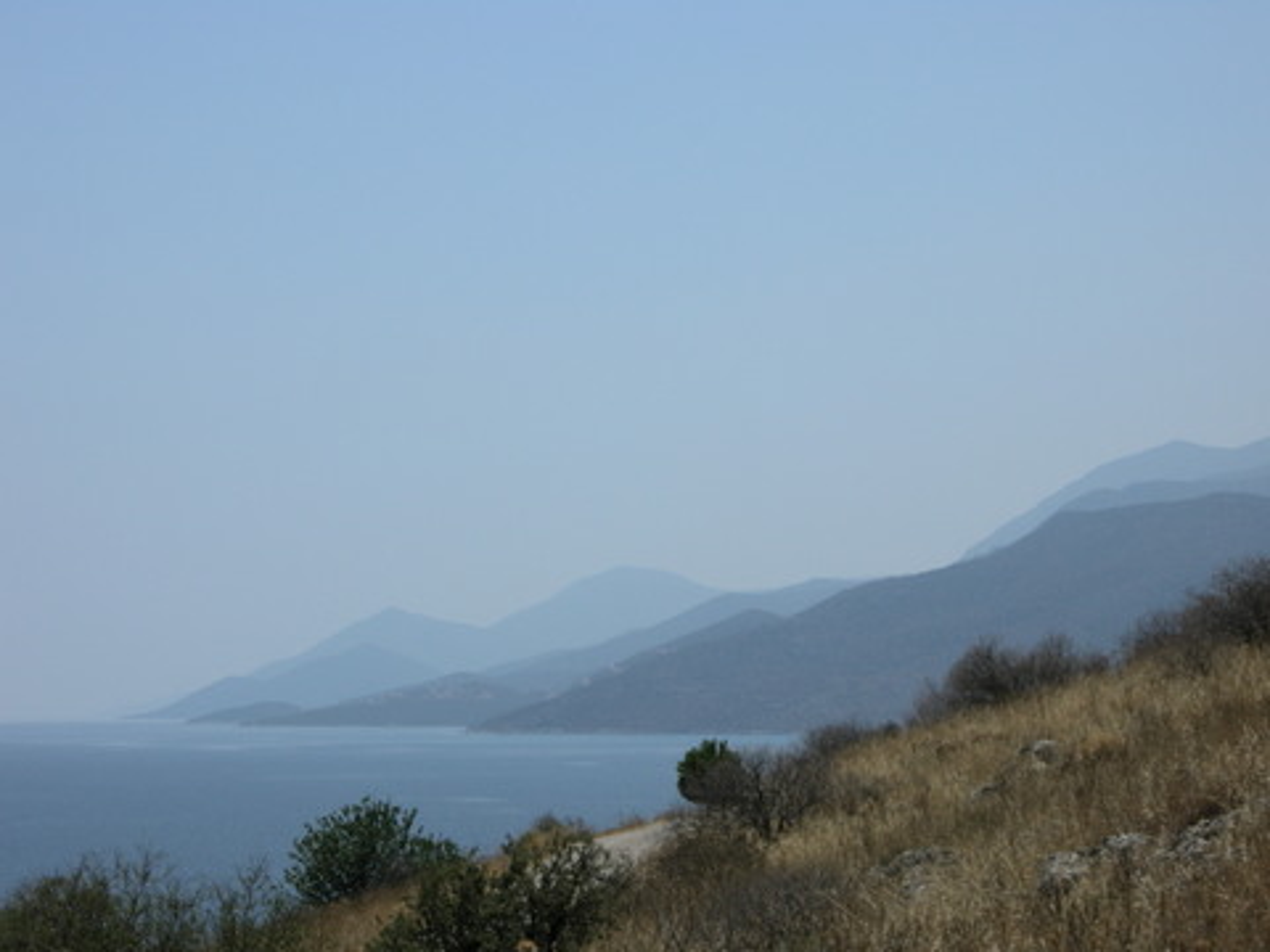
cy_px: 476
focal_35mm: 126
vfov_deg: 11.8
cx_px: 635
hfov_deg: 15.6
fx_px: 4623
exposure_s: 1/338
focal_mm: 26.3
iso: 64
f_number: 7.3
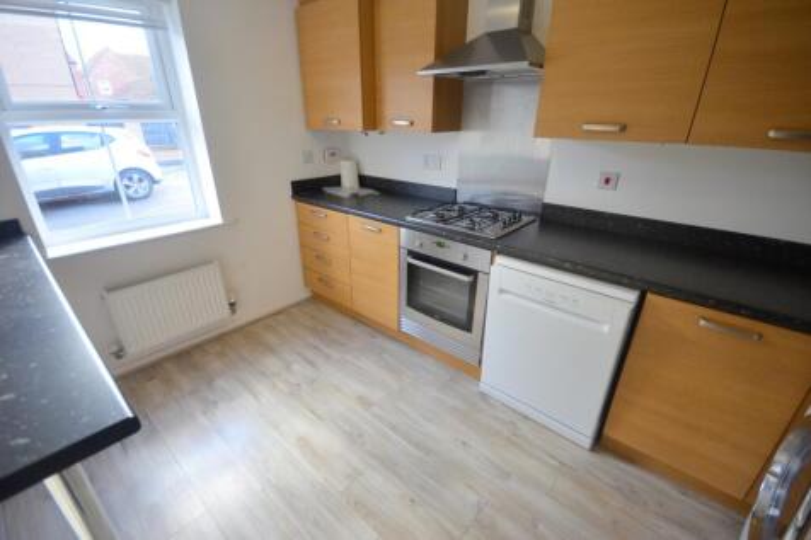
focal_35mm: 15
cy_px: 270
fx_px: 338
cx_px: 406
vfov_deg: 77.3
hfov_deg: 100.4
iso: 640
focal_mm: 10
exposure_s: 1/60
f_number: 4
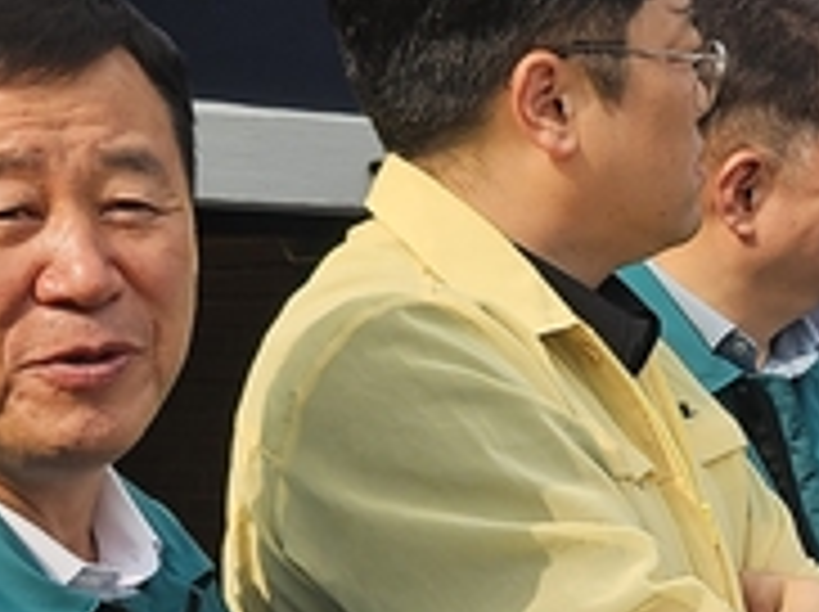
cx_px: 853
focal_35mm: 117
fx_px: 2765
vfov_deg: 12.6
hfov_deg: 16.4
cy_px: 376
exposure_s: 1/2812
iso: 50
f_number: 1.8
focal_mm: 5
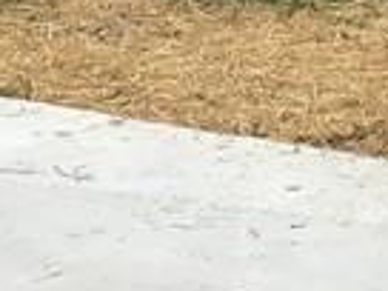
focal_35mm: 234
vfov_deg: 6.3
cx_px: 359
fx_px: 2623
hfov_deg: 8.4
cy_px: -63
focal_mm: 3.3
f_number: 2.4
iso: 25
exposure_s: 1/783
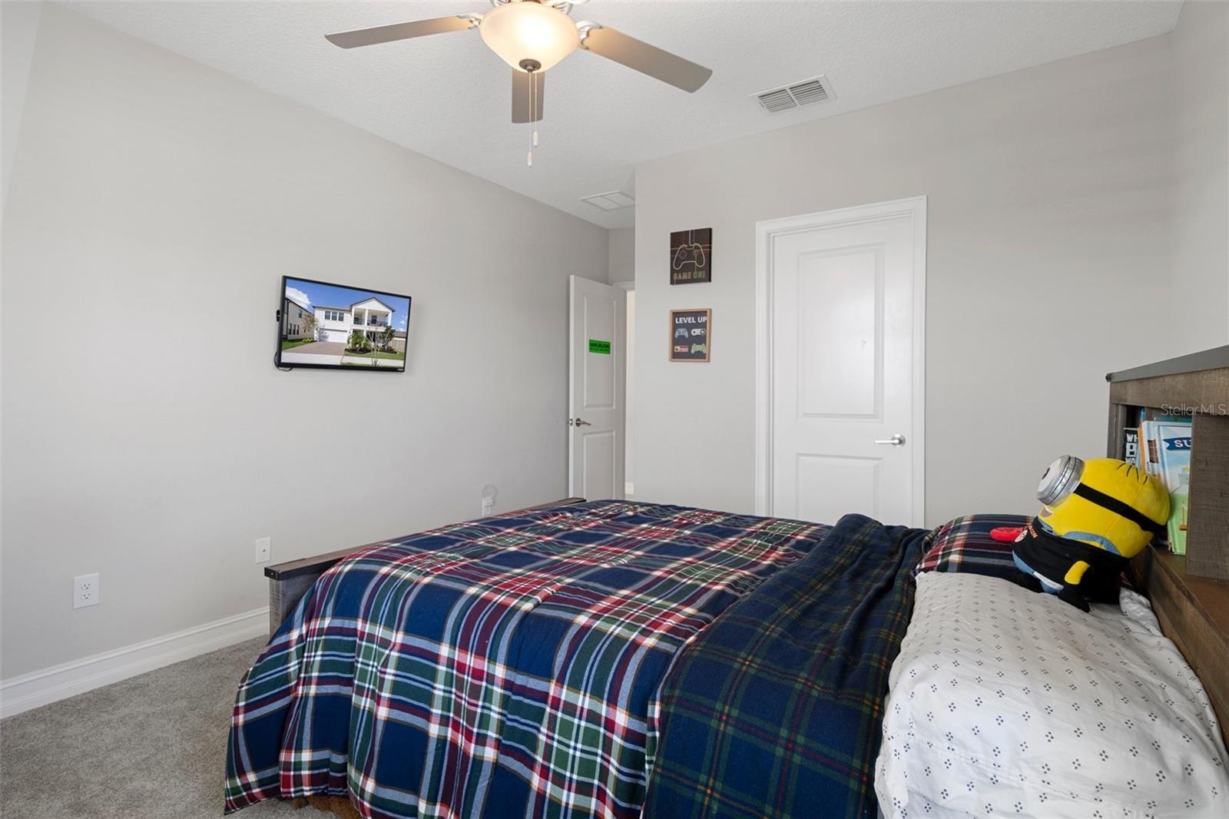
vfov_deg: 70.4
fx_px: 580
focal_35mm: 17
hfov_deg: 93.3
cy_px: 410
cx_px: 614
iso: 320
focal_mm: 17
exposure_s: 1.6
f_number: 9
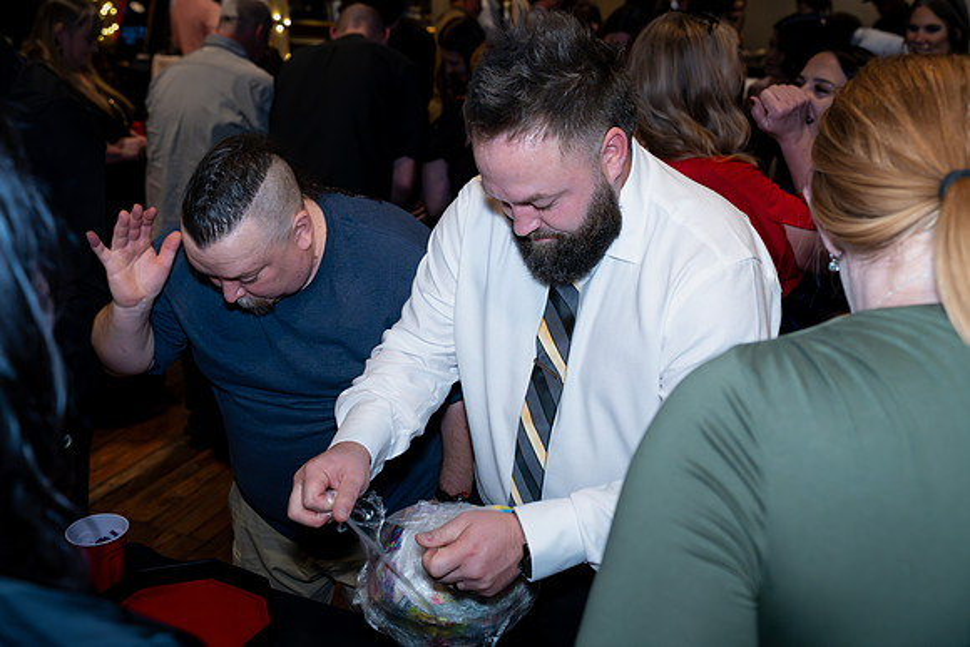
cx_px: 485
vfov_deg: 37.9
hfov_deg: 54.4
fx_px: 943
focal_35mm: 35
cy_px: 324
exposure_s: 1/250
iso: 6400
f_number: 5
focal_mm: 35
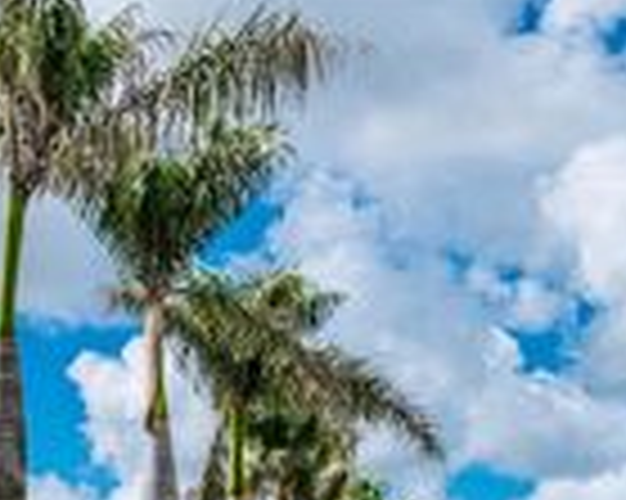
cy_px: 732
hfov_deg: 16.0
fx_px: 2000
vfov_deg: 13.5
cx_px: -374
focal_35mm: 108
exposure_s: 1/800
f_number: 8
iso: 200
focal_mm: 32
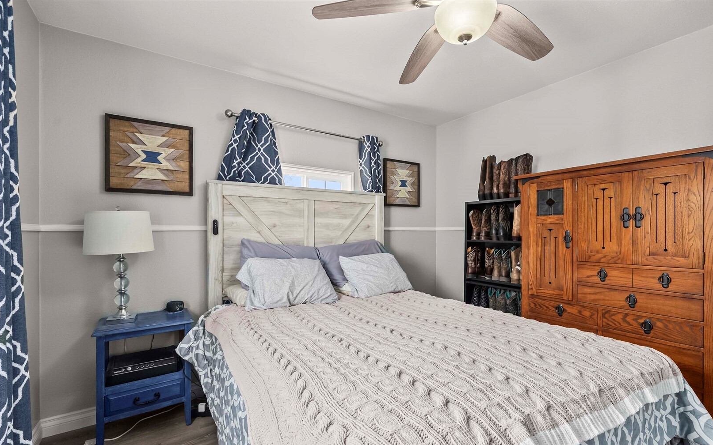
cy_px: 249
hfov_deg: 101.5
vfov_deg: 74.5
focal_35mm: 15
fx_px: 291
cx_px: 363
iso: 1000
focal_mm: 14
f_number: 7.1
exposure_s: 1/15
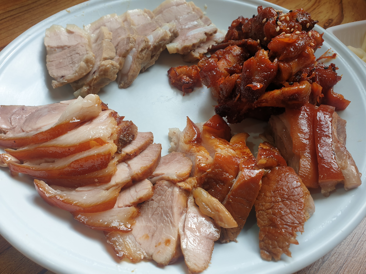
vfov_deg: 53.1
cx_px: 183
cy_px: 137
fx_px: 275
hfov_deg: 67.3
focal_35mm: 26
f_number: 2.4
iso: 50
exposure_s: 1/120
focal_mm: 4.3
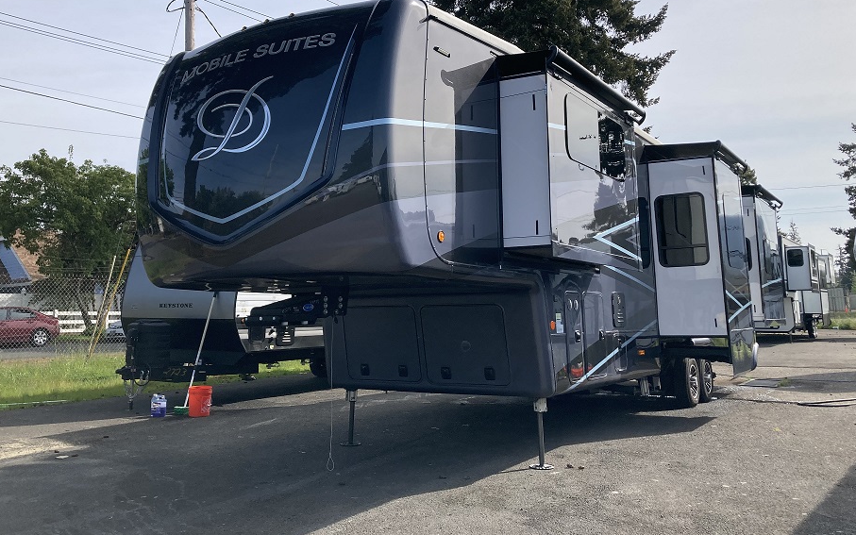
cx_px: 428
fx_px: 770
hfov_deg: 58.1
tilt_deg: +8.4
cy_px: 192
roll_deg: +0.4
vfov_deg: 38.0
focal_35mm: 33
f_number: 1.8
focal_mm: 3.99
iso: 20
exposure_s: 1/2288
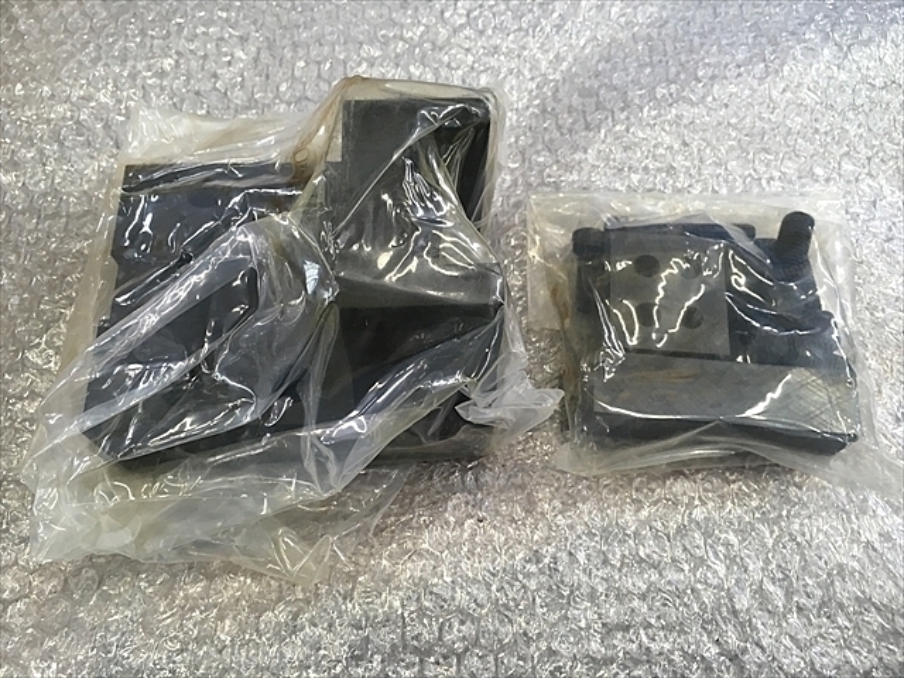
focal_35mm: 29
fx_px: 757
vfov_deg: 48.2
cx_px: 452
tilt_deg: -65.1
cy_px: 339
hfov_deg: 61.7
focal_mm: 4.15
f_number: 2.2
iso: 50
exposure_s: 1/30
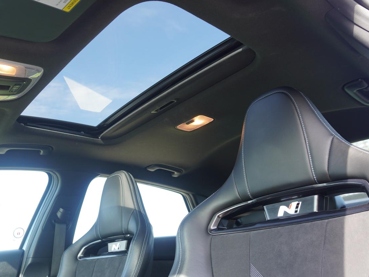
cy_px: 141
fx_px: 336
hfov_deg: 57.4
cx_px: 172
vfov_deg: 44.7
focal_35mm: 32
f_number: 4
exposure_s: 1/60
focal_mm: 19
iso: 125
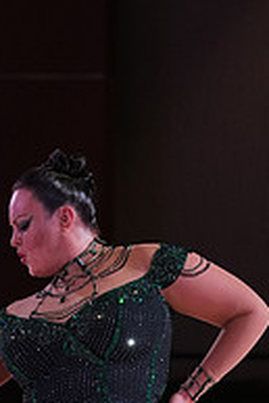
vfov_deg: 5.1
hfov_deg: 3.4
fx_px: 4542
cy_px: 480
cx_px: 5
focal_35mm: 406
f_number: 5
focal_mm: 135
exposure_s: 1/250
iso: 2500
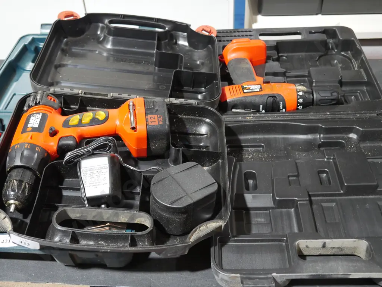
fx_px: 442
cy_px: 144
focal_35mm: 40
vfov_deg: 36.0
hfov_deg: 46.8
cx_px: 191
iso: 1600
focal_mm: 20
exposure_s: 1/60
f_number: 4.5
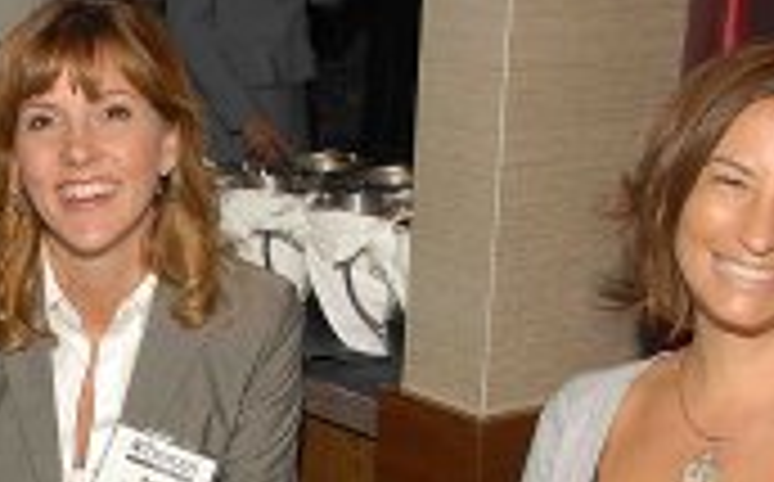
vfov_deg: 14.5
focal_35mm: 89
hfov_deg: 22.8
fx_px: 1879
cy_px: 410
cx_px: 94
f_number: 5.6
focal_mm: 25
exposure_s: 1/250
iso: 100
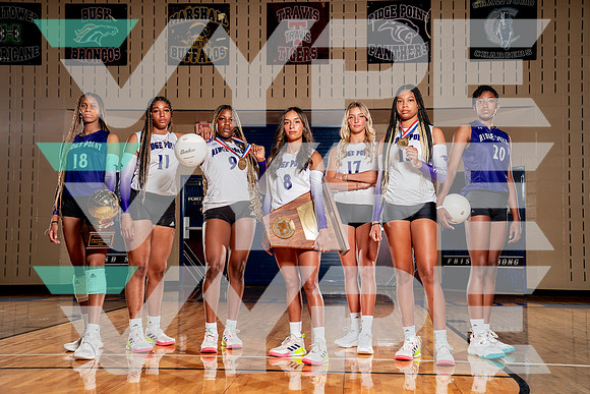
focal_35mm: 47
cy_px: 197
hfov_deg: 41.9
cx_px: 295
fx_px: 770
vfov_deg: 28.7
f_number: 5.6
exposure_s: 1/250
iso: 200
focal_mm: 47
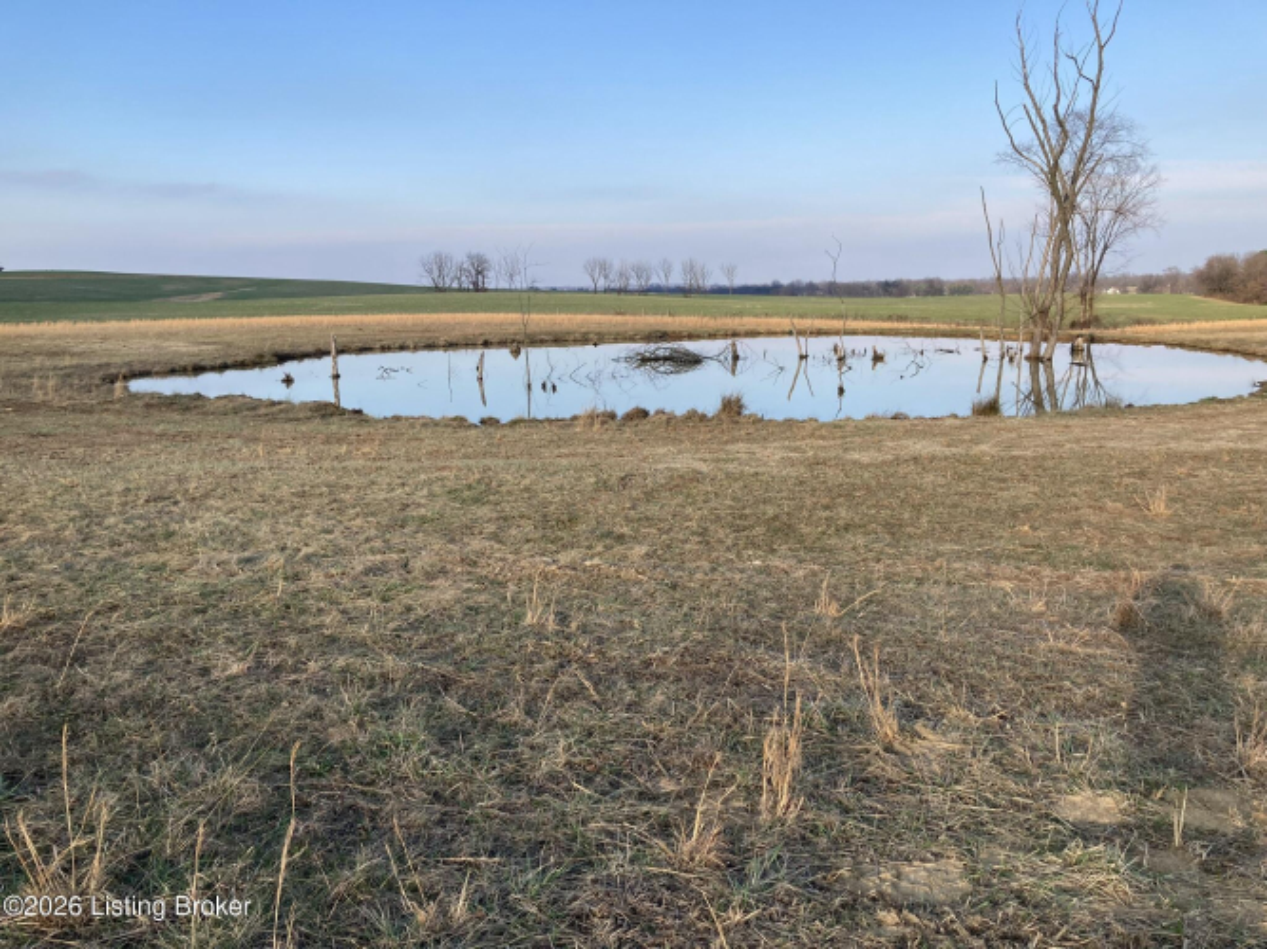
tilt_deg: -8.3
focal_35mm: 28
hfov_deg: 63.5
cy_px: 474
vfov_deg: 49.7
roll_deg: -0.8
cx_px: 634
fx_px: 1025
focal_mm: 3.99
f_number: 1.8
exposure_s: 1/1104
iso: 20
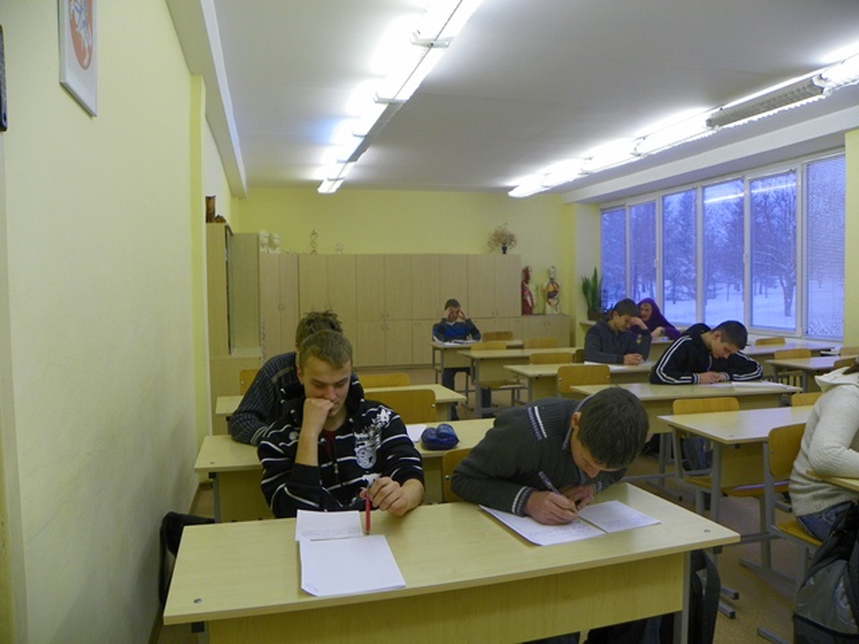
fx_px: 645
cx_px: 430
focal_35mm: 26
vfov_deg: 53.1
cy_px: 322
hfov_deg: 67.3
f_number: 2.8
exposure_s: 1/40
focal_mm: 4.6
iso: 64
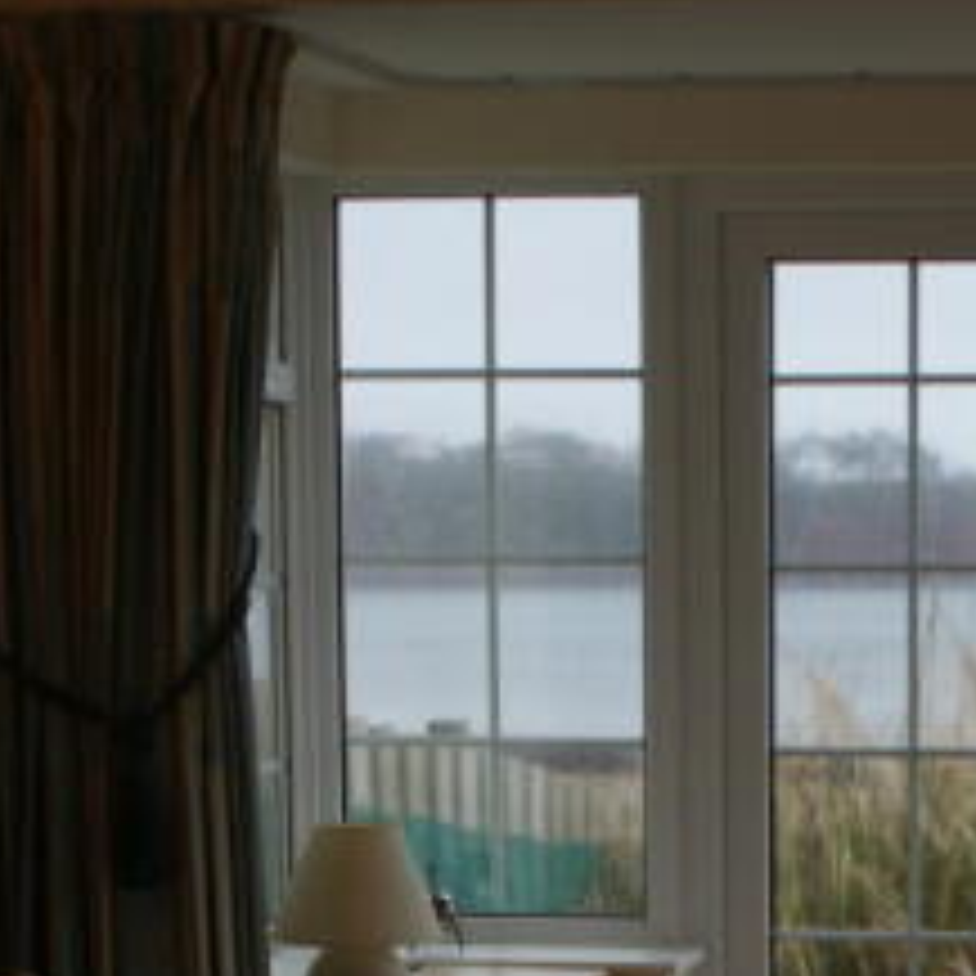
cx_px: 1082
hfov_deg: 14.8
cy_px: 978
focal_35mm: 115
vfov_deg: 14.9
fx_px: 3668
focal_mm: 30
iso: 125
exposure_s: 1/50
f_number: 5
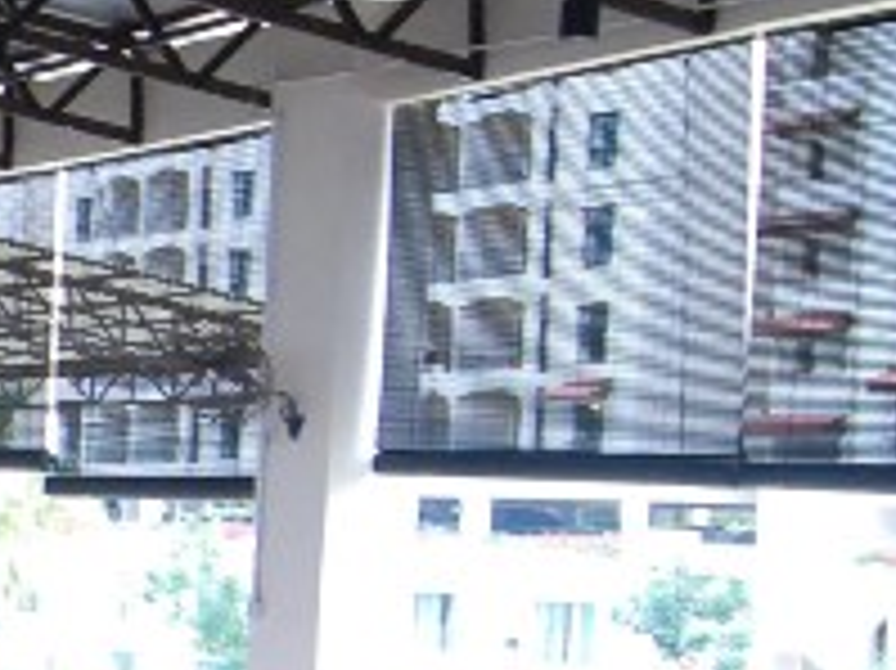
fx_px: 2406
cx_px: -720
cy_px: 549
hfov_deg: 17.2
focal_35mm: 93
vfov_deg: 15.8
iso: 1250
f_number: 5.6
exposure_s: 1/40
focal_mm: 16
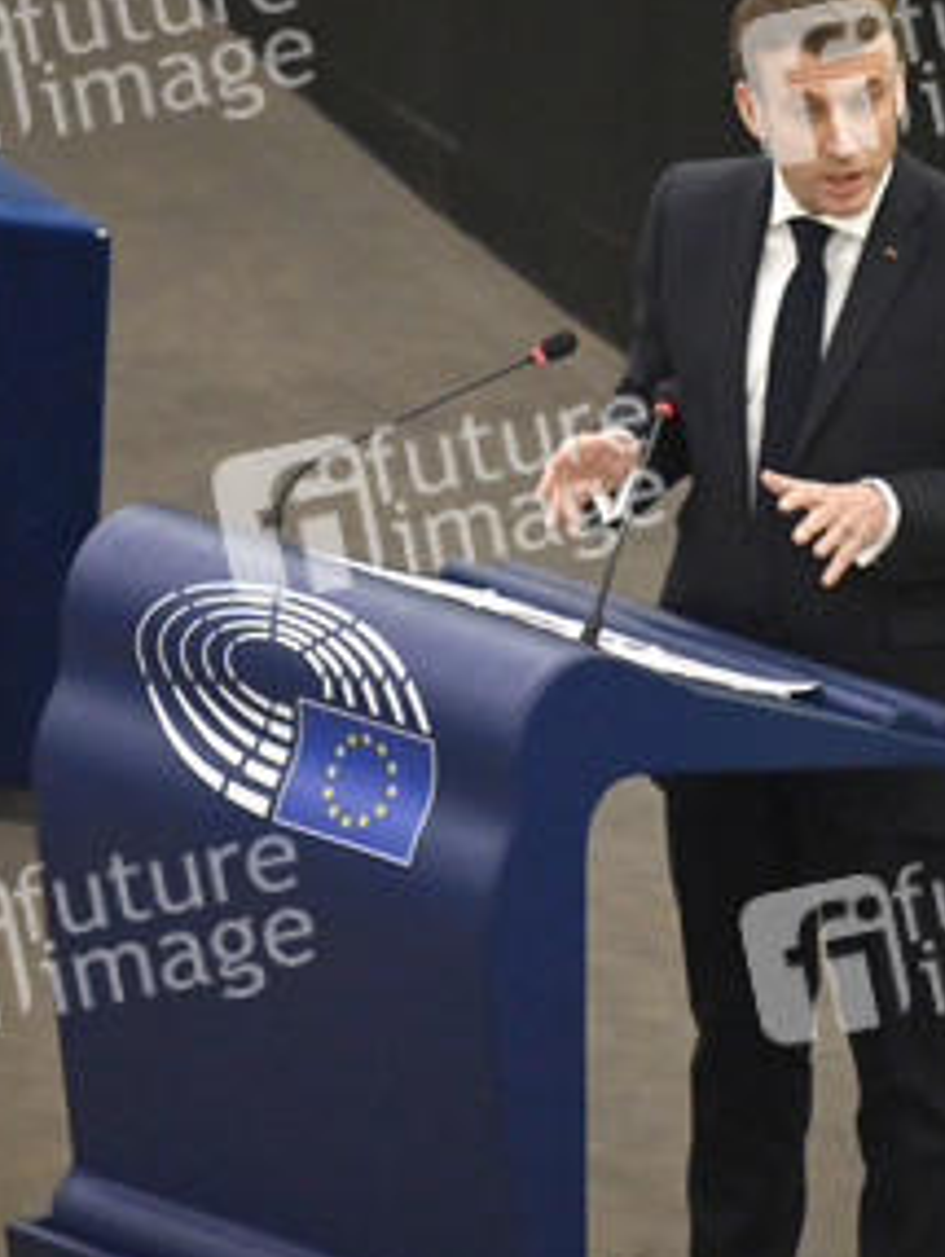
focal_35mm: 671
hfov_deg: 2.2
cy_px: 721
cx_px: 567
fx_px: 24388
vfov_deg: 3.0
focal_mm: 500
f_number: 6.3
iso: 5000
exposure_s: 1/800
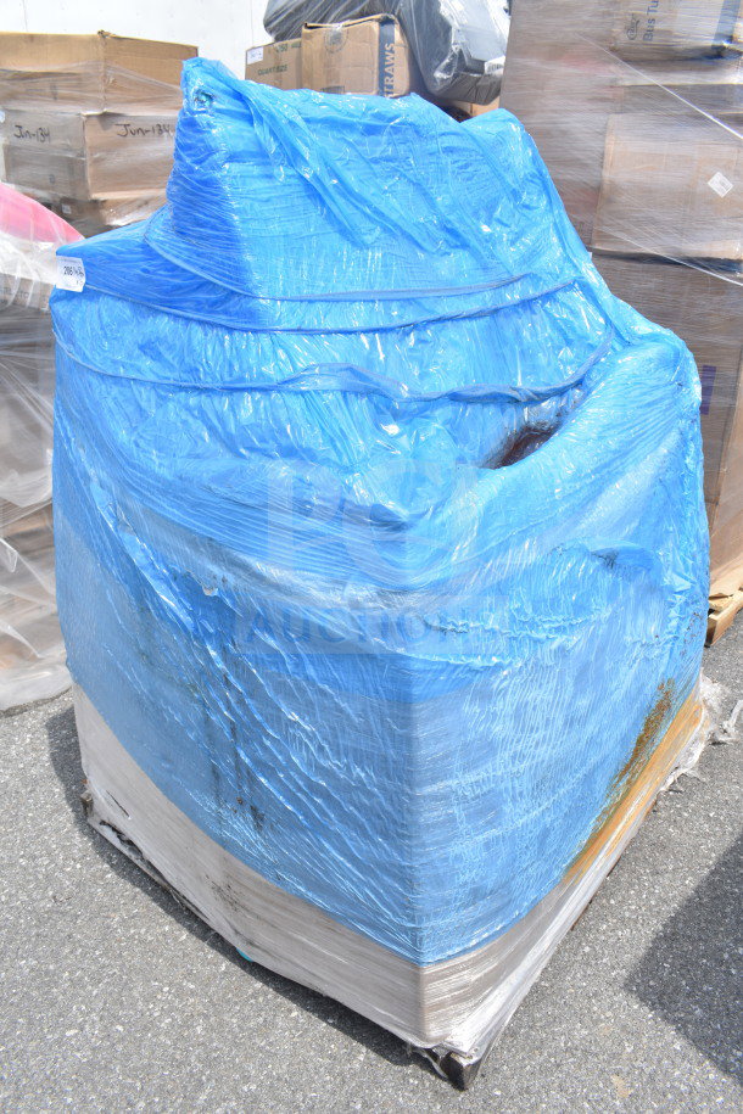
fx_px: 836
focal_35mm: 27
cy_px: 557
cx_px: 372
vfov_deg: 67.4
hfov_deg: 47.9
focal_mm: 18
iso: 200
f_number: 9
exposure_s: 1/320
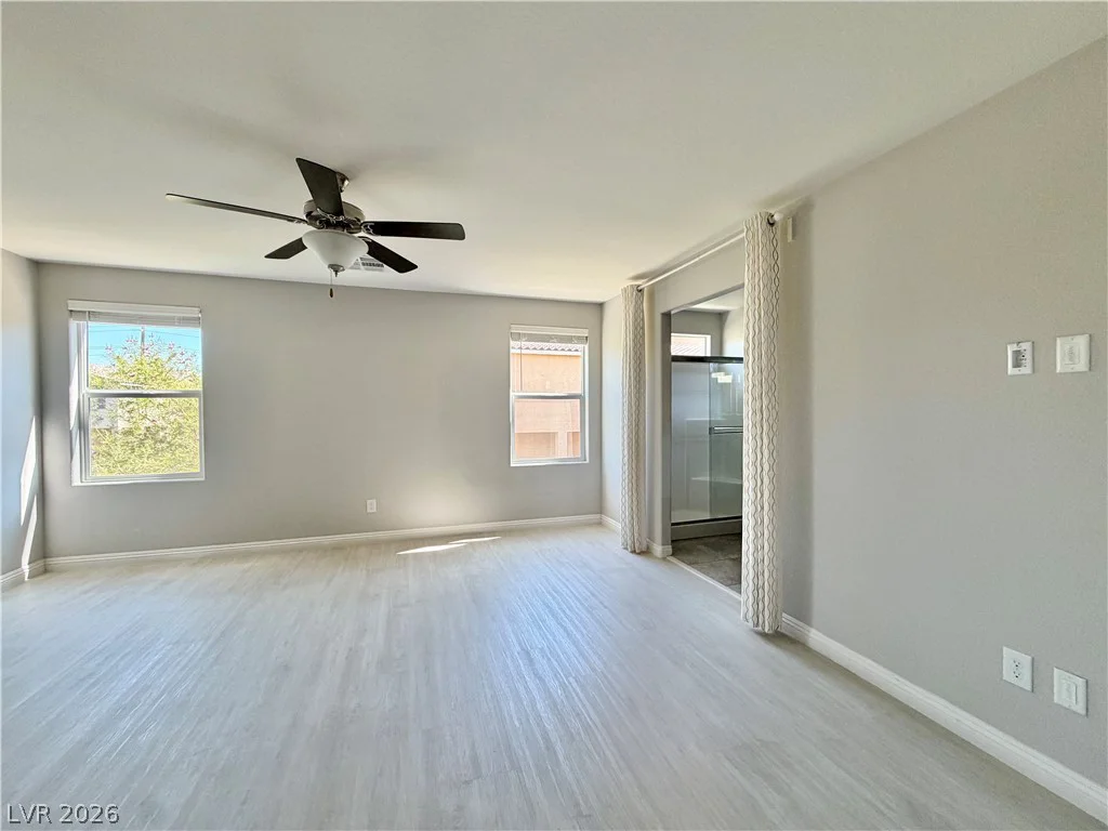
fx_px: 448
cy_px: 416
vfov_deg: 85.7
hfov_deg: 102.1
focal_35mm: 14
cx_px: 554
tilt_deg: -2.0
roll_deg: -0.1
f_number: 2.2
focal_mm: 2.22
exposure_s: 1/120
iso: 160
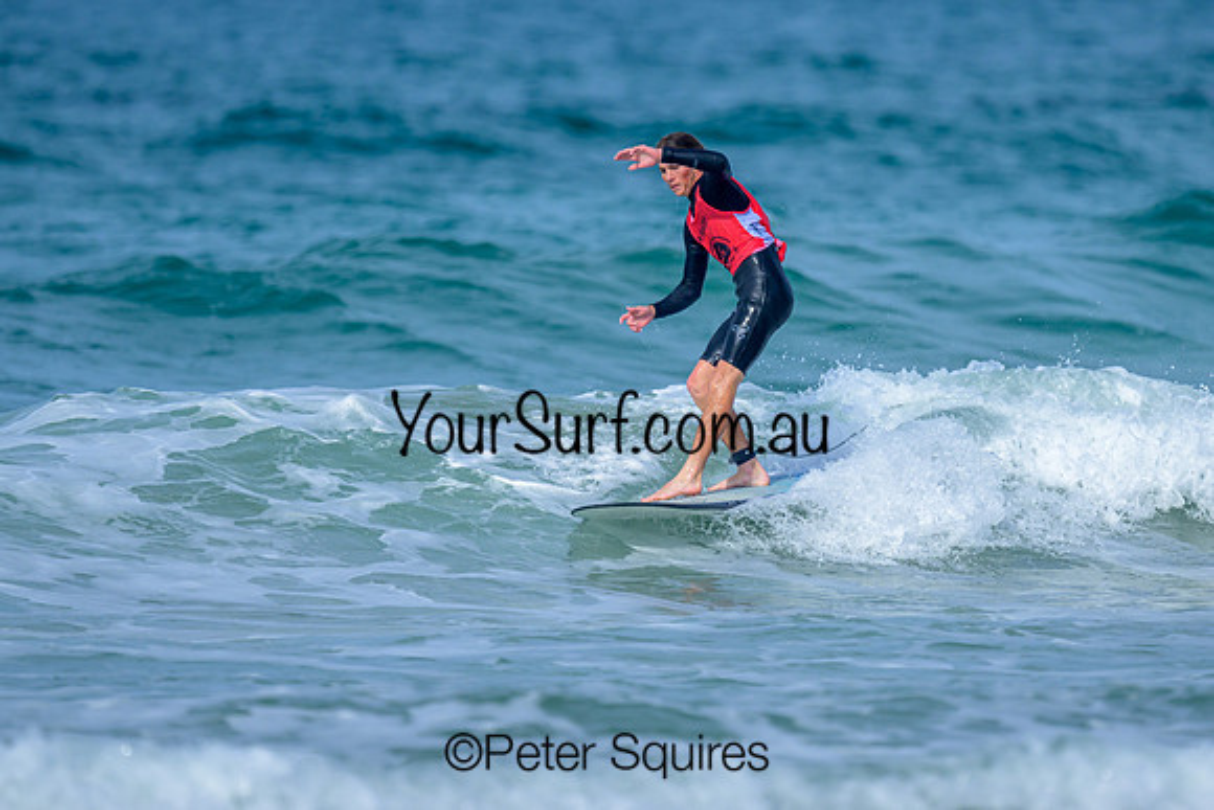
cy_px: 299
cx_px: 744
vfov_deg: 1.3
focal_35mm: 1100
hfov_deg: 1.9
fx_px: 37100
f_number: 6.3
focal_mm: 800
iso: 220
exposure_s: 1/2000
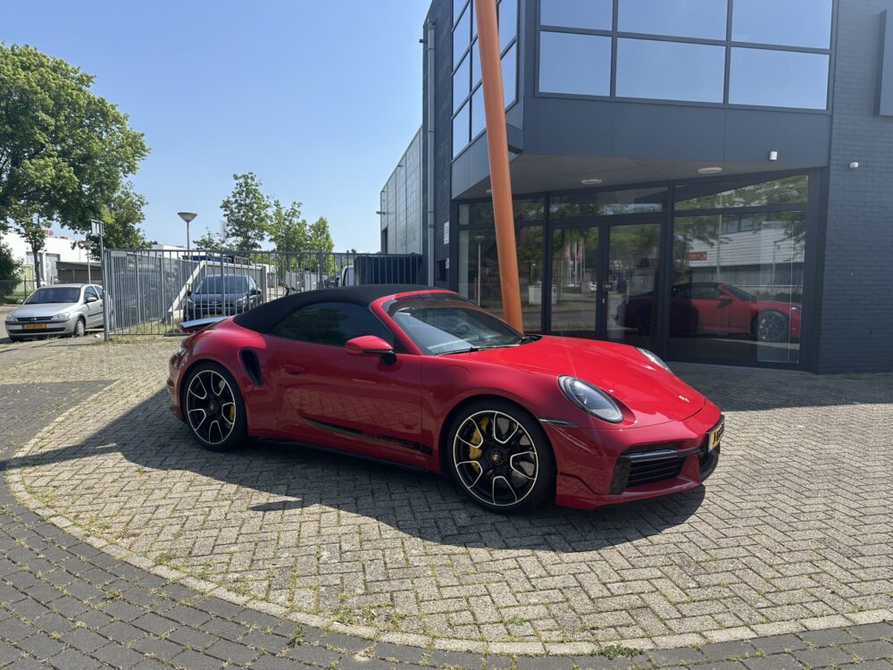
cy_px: 335
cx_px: 446
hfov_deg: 71.6
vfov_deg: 56.8
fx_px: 619
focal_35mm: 24
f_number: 1.78
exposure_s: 1/2967
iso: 80
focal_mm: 6.86
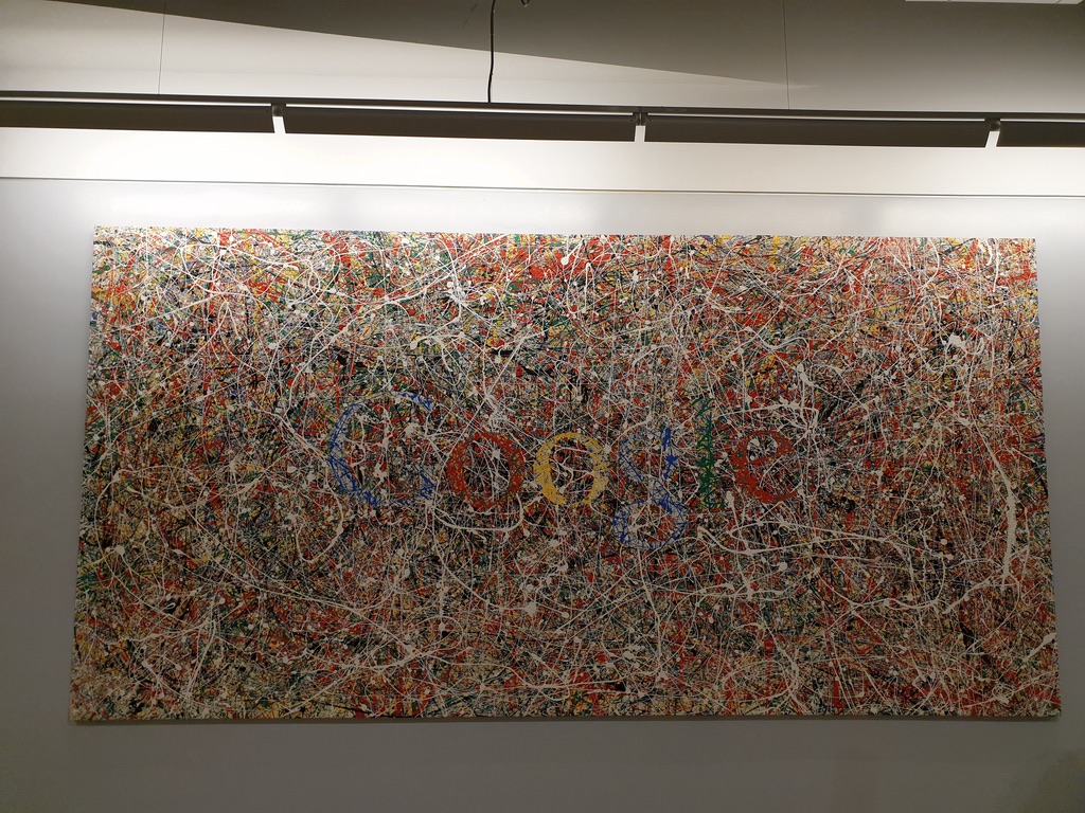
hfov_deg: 67.3
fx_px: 815
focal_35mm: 26
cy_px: 406
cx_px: 542
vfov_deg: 53.1
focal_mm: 4.3
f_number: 2.4
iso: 100
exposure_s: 1/60
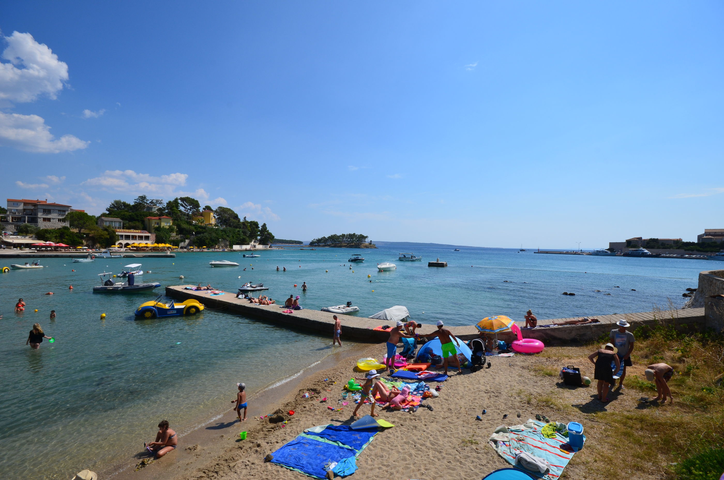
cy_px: 240
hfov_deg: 95.1
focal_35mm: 16
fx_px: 331
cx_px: 362
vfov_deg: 71.8
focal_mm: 11
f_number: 11
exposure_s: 1/400
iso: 200
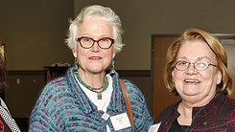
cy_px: 152
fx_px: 480
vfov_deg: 15.2
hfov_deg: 27.4
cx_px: 90
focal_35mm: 77
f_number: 5
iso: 200
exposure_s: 1/60
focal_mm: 31
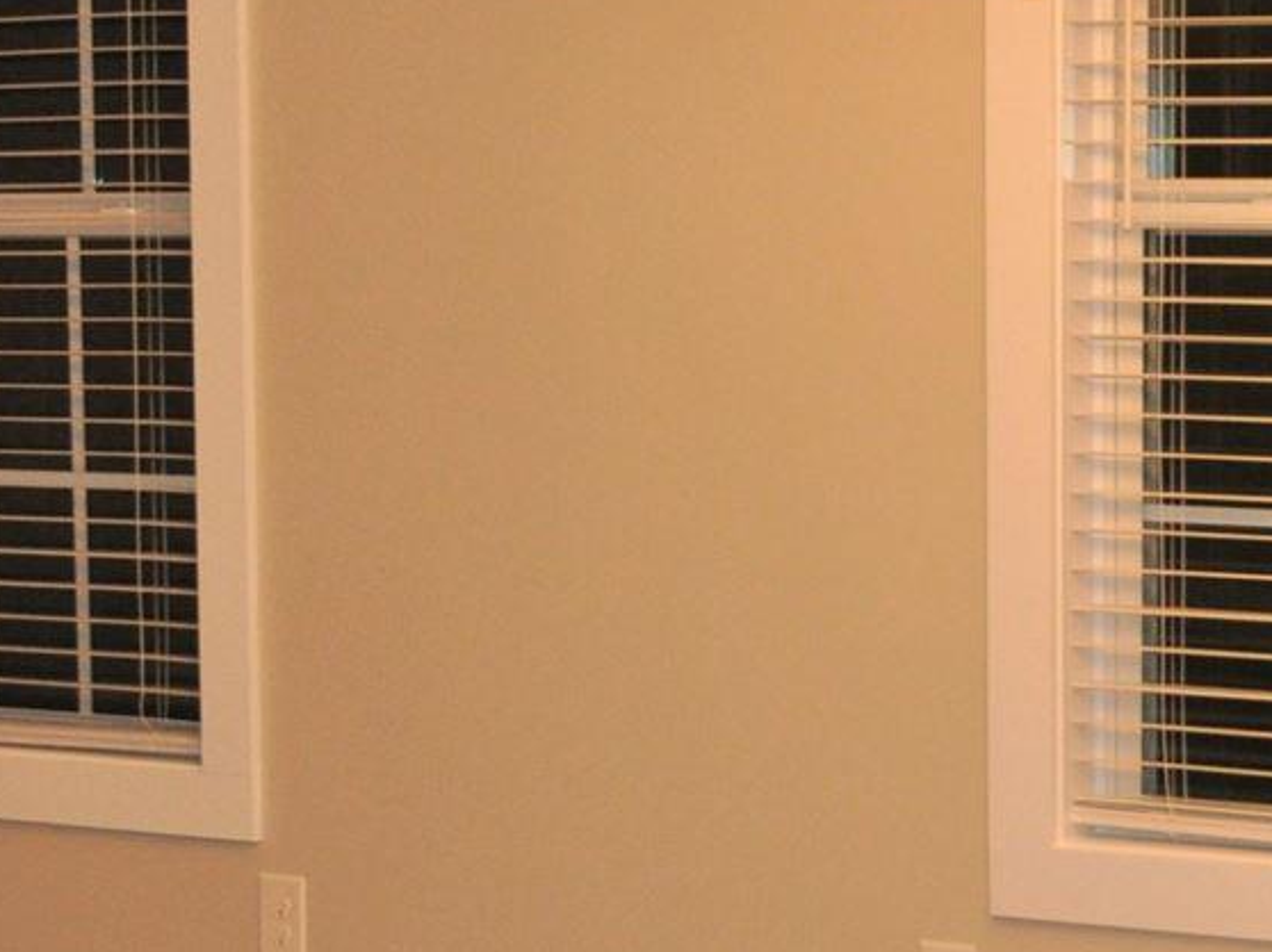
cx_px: 823
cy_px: 576
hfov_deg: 15.5
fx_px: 4665
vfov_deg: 11.7
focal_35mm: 127
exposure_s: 1/100
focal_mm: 24
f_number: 4
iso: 800
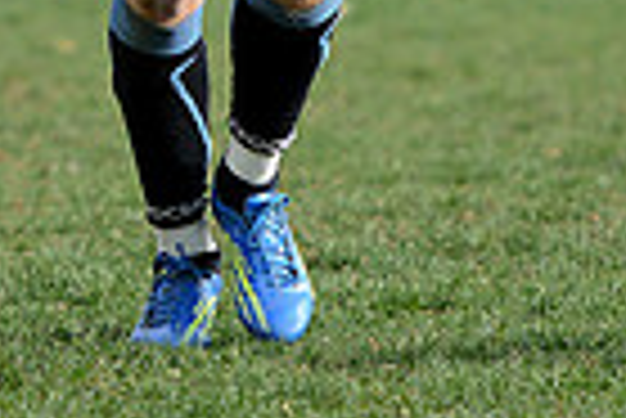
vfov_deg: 1.9
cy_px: -420
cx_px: 176
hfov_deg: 2.9
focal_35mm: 710
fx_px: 12359
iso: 250
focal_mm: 170
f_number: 2.8
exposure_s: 1/800
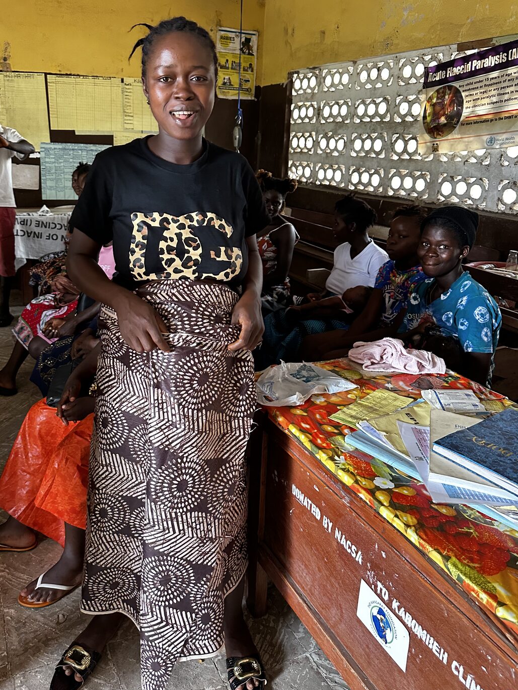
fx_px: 558
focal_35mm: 28
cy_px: 290
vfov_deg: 63.1
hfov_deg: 49.6
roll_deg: -1.4
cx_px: 221
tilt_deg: -14.0
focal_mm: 6.86
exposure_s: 1/60
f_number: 1.78
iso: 640
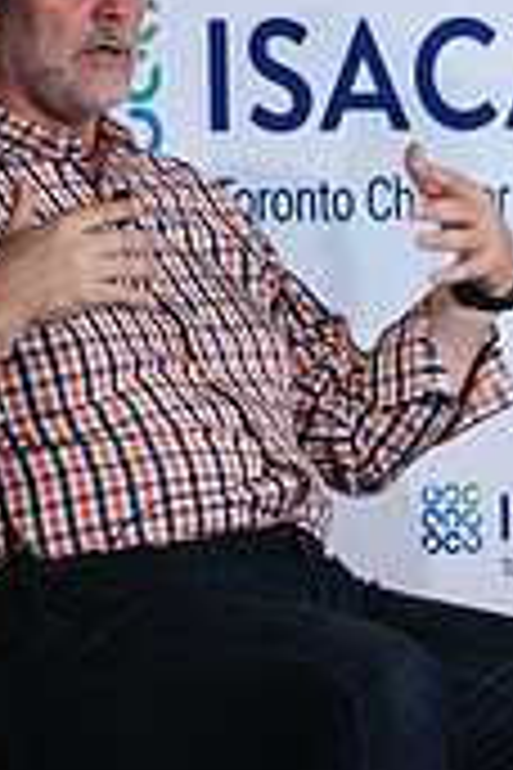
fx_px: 16949
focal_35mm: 793
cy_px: 527
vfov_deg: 2.6
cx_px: 519
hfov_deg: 1.7
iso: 800
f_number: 2.8
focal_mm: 140
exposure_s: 1/80
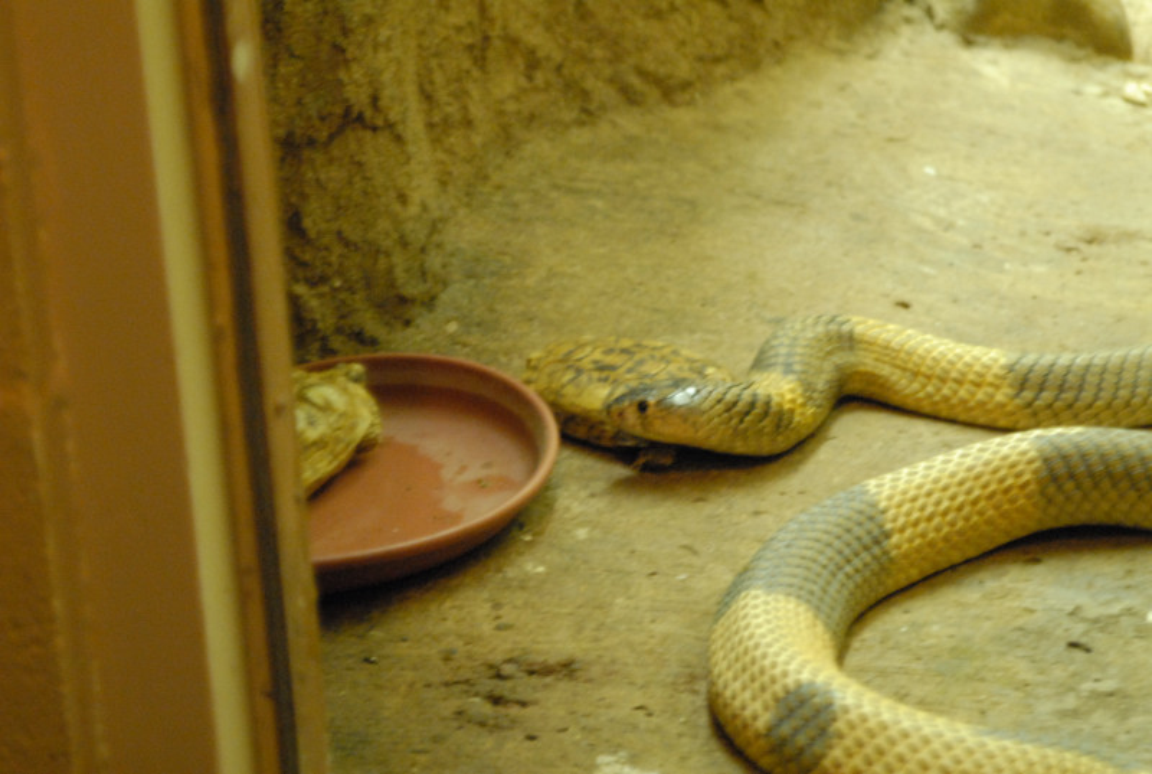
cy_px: 387
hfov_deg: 18.1
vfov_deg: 12.2
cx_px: 576
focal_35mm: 112
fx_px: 3607
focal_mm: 75
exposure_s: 1/30
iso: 1600
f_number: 2.8
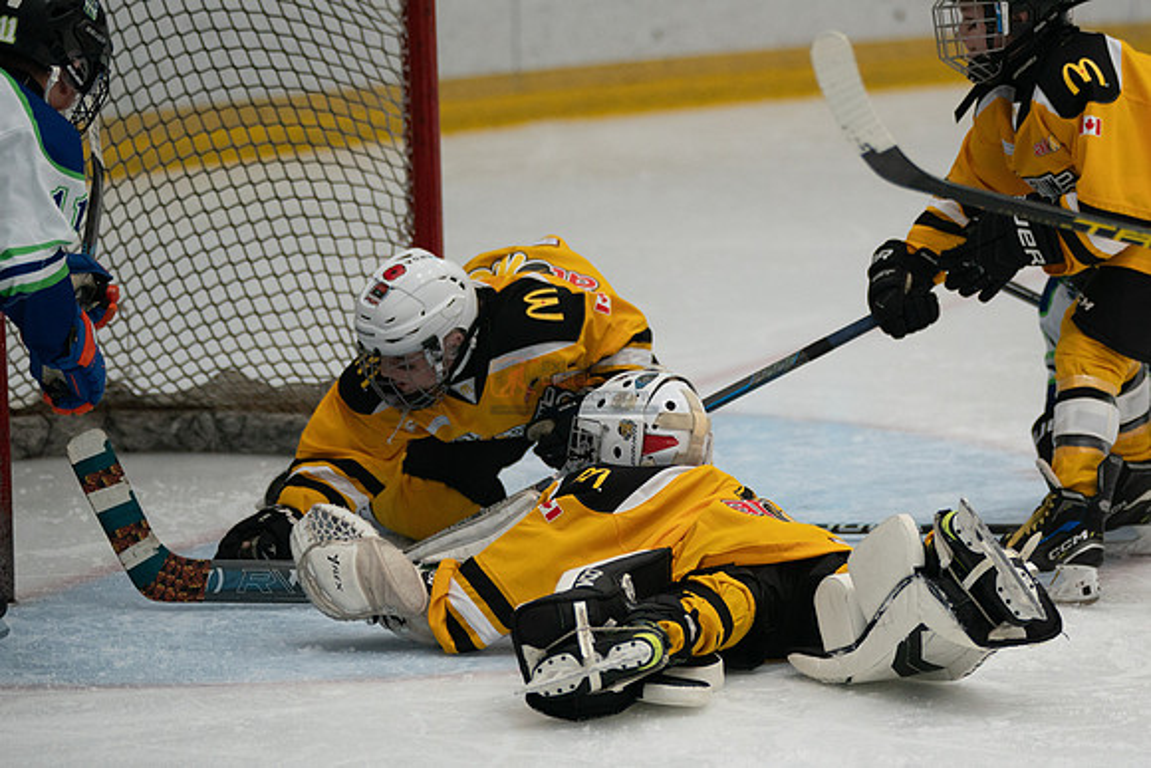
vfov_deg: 5.9
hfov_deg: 8.8
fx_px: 7458
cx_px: 763
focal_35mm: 233
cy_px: 384
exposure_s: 1/2000
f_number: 3.2
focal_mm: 176
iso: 2500
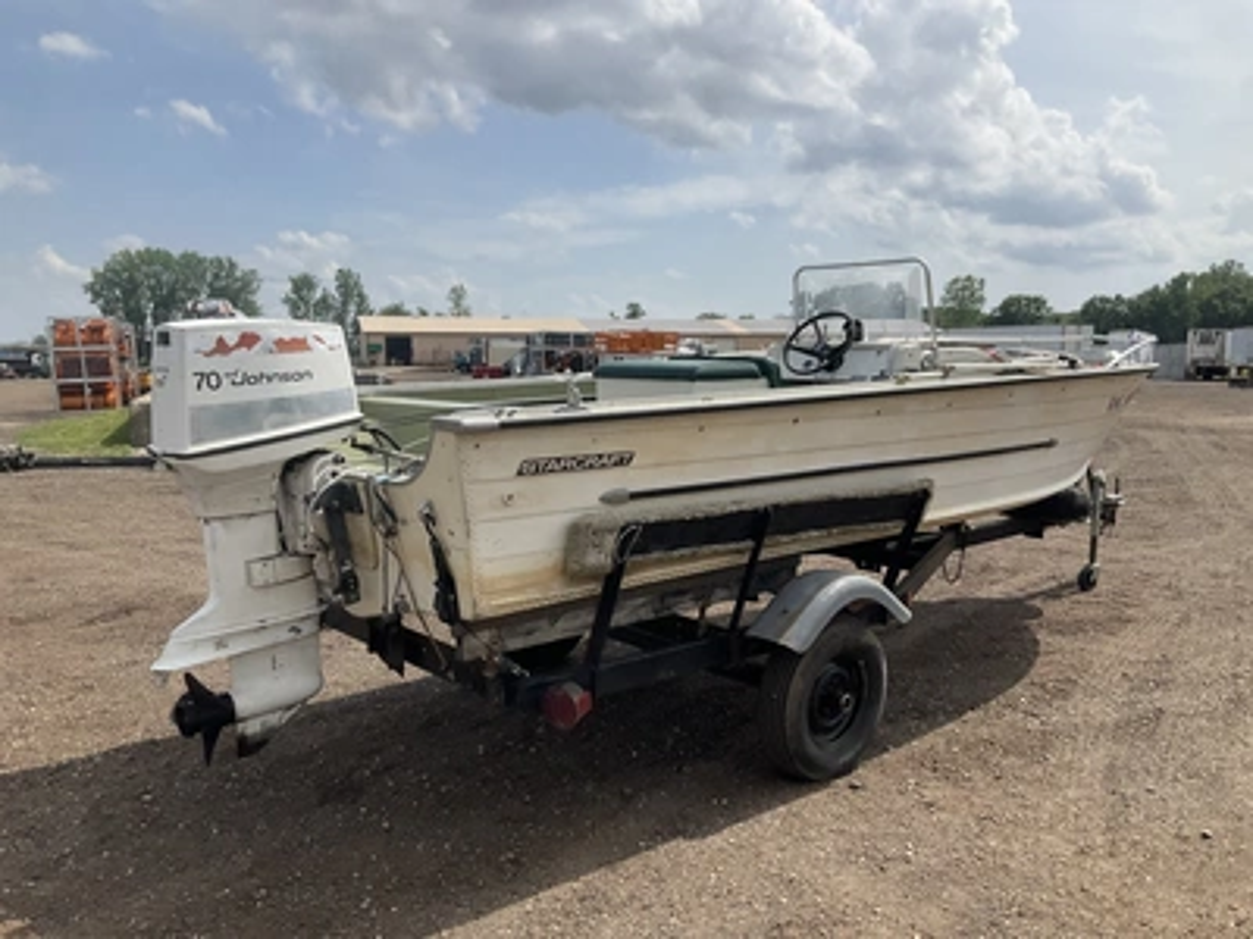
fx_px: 1050
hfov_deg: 61.7
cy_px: 470
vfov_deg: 48.2
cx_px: 626
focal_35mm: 29
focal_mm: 3
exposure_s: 1/2427
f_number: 1.8
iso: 25
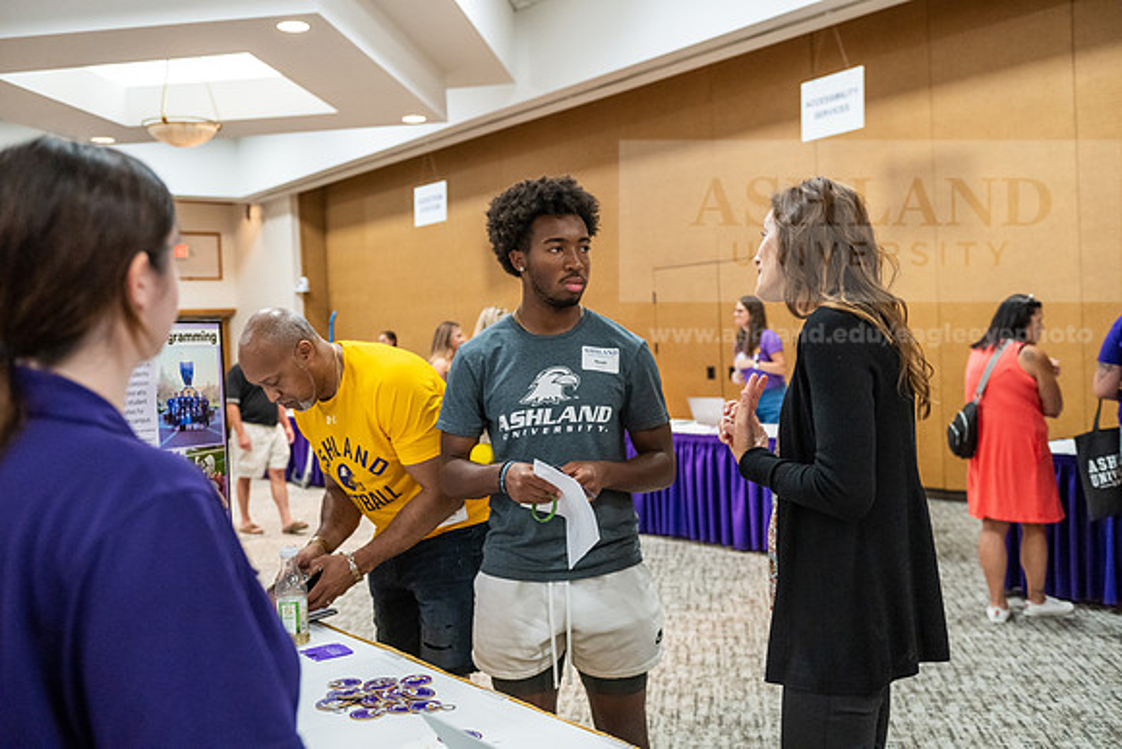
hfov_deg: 53.1
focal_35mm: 36
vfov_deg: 36.9
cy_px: 374
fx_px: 1122
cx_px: 561
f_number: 3.2
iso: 4000
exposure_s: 1/200
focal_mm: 36
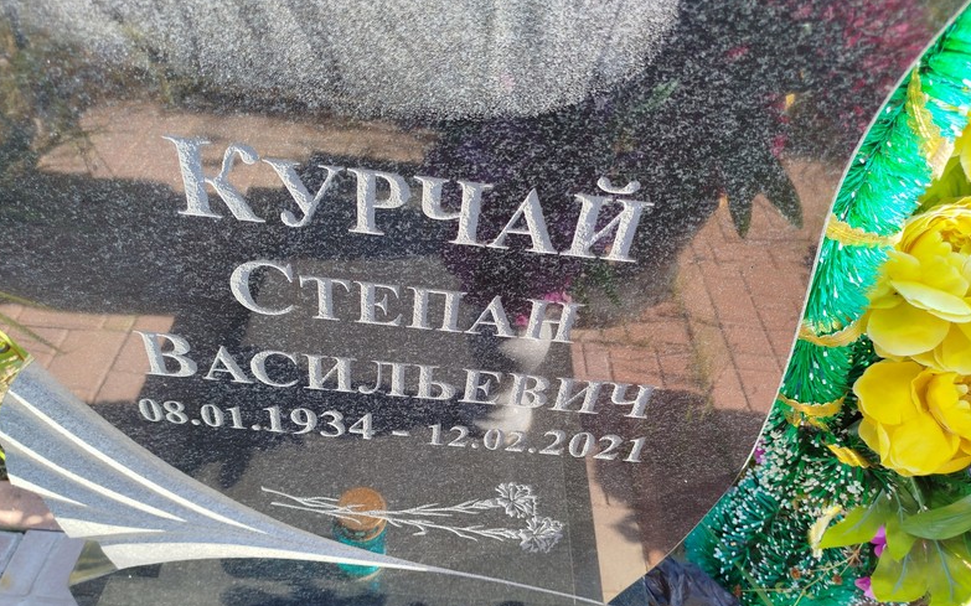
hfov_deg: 70.4
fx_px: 688
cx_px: 486
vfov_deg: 47.3
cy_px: 359
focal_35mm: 26
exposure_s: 1/173
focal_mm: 5.31
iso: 50
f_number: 1.7
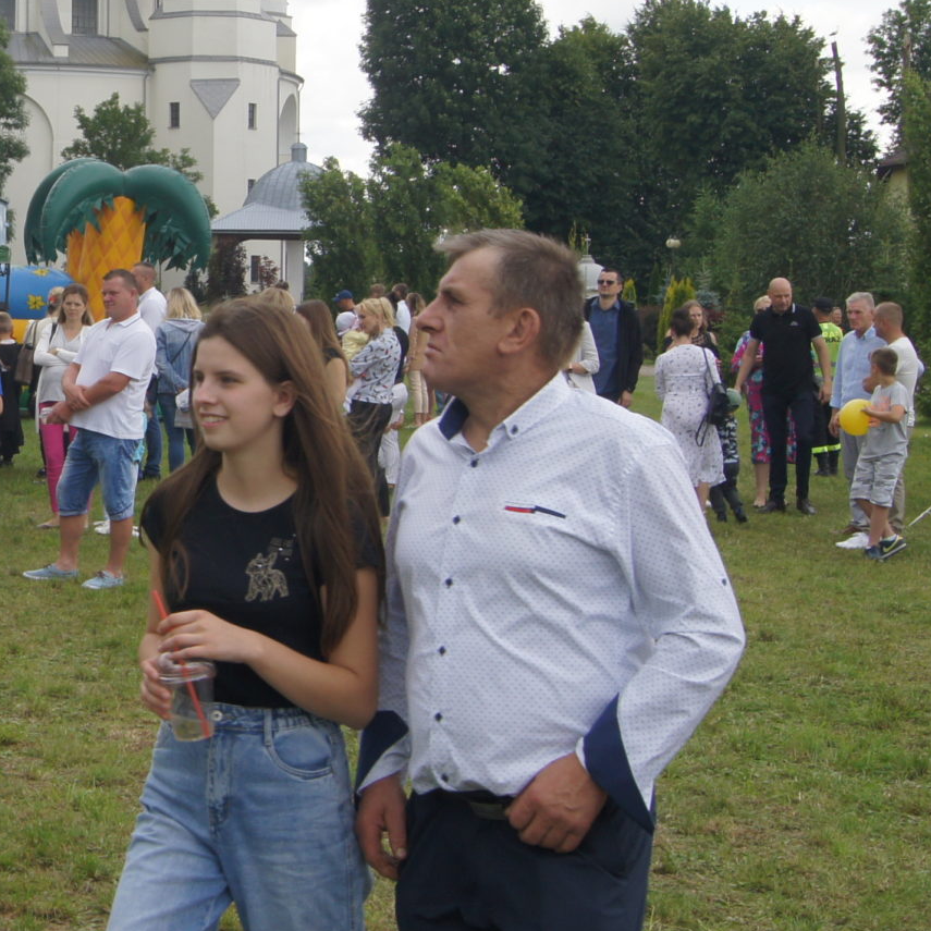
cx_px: -87
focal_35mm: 84
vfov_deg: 20.6
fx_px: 2556
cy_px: 348
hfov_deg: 19.8
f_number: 10
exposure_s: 1/160
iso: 200
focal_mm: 22
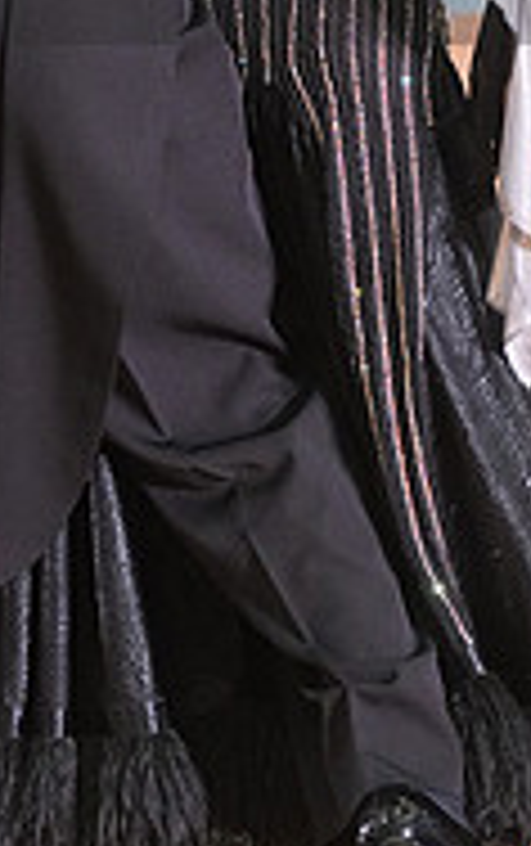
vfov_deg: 7.3
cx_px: 83
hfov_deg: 4.6
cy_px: -104
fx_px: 6602
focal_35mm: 286
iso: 3200
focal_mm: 91
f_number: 5.6
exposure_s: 1/200
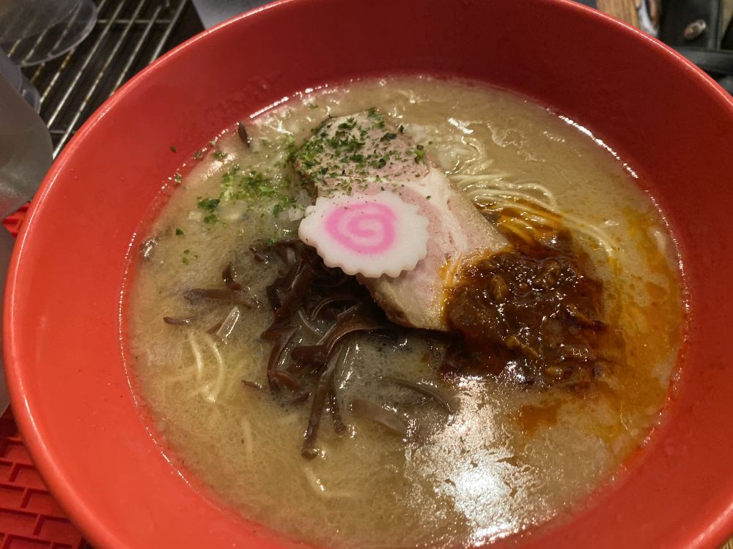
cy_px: 274
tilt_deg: -56.7
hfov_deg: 67.3
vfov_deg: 53.1
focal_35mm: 26
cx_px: 366
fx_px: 551
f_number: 1.8
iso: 400
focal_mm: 4.25
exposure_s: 1/60
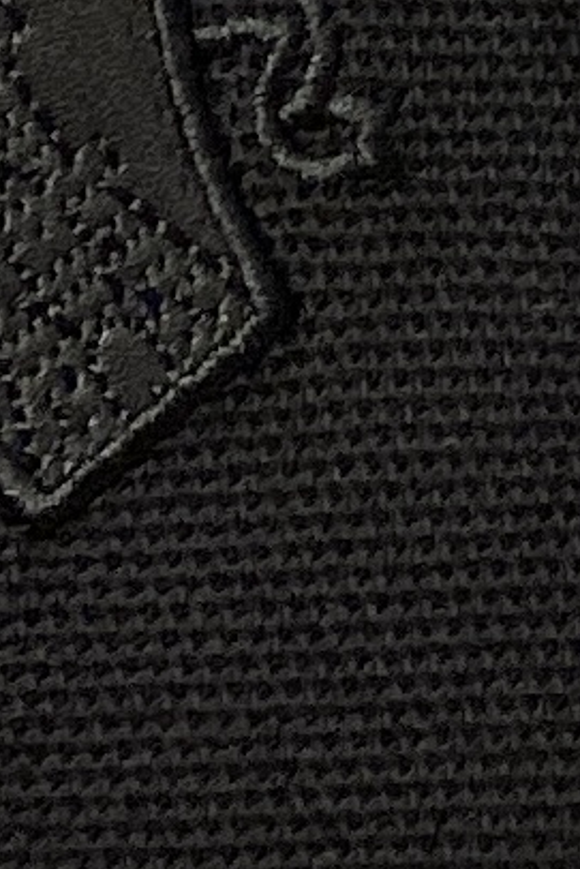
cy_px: 128
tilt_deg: -8.6
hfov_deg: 17.3
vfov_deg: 27.0
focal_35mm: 73
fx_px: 1763
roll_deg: +29.9
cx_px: -229
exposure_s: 1/121
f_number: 1.8
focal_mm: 4.25
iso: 100
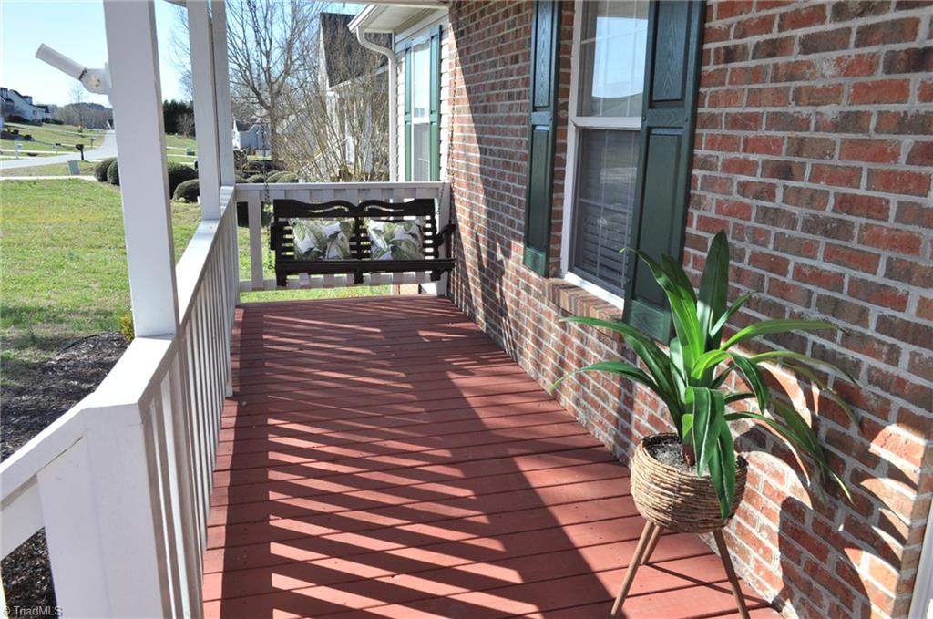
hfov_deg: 67.5
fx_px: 699
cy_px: 310
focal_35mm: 27
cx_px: 466
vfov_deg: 47.8
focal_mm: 18
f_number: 8
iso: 200
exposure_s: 1/250
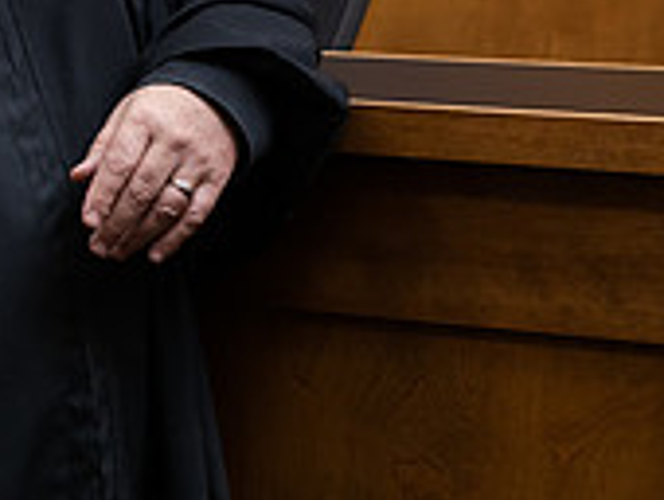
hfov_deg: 9.6
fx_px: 3899
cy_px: 6
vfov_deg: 7.3
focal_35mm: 203
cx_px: -168
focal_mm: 62
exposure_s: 1/200
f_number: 4
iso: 1250
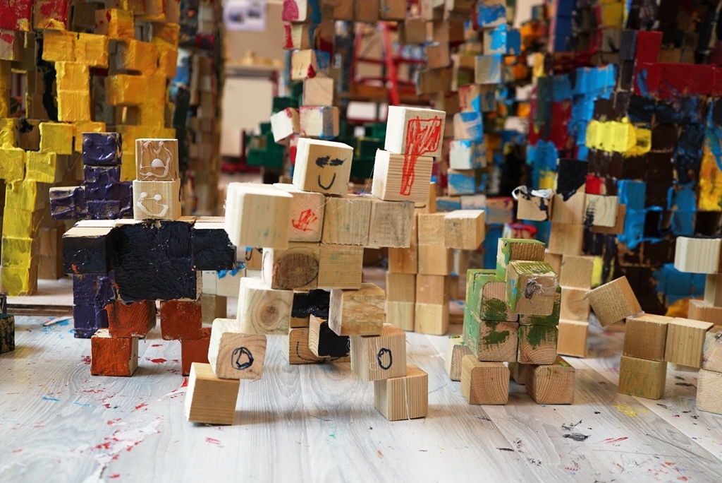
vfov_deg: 36.0
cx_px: 361
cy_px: 242
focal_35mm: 37
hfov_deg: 51.9
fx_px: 742
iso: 1000
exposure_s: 1/160
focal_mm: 37
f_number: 4
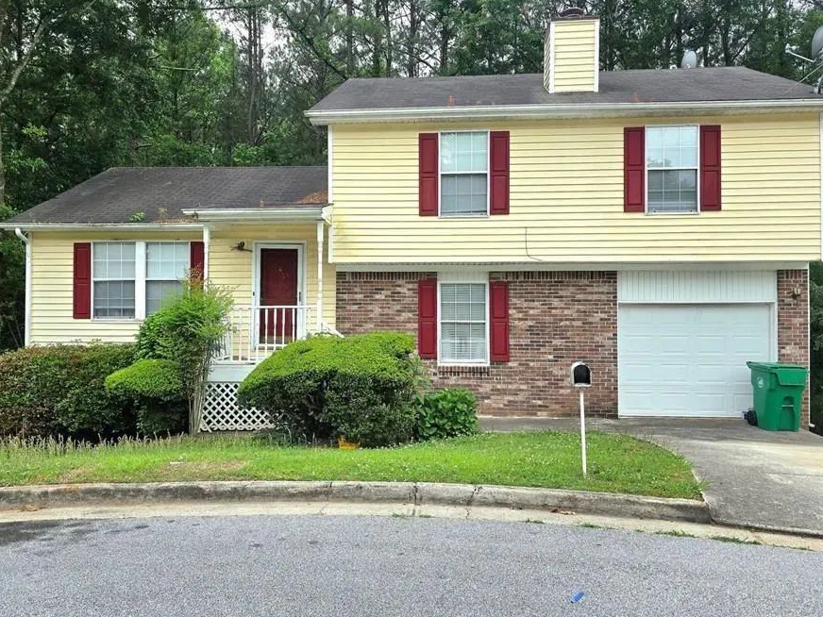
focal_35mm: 27
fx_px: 642
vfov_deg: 51.4
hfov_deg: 65.3
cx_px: 412
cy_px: 307
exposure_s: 1/227
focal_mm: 6.3
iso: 12
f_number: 1.7
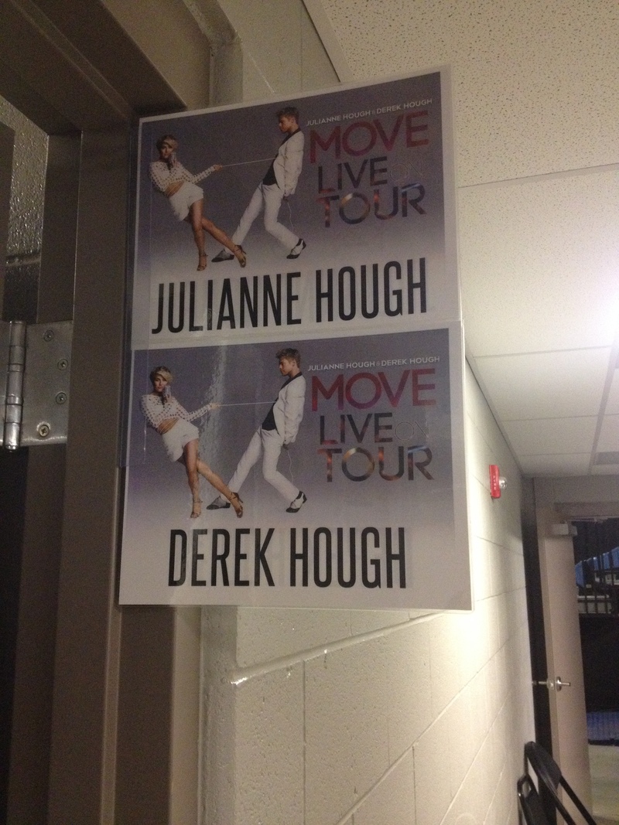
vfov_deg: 52.6
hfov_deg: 40.7
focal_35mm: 35
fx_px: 835
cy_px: 412
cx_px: 310
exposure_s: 1/20
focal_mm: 4.28
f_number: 2.4
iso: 400
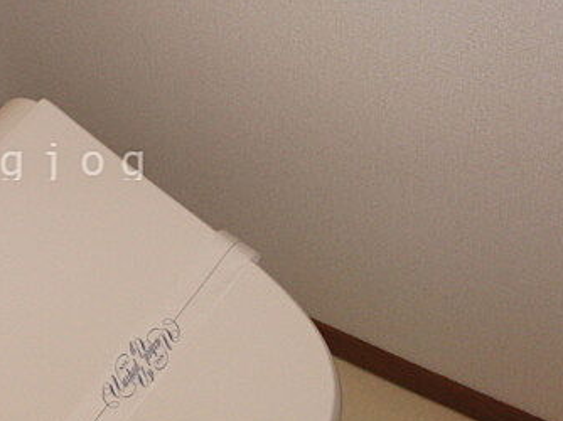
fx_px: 1154
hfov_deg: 26.3
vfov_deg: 20.7
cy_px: 160
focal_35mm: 71
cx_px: 37
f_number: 3.6
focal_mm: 6.42
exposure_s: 1/60
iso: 250
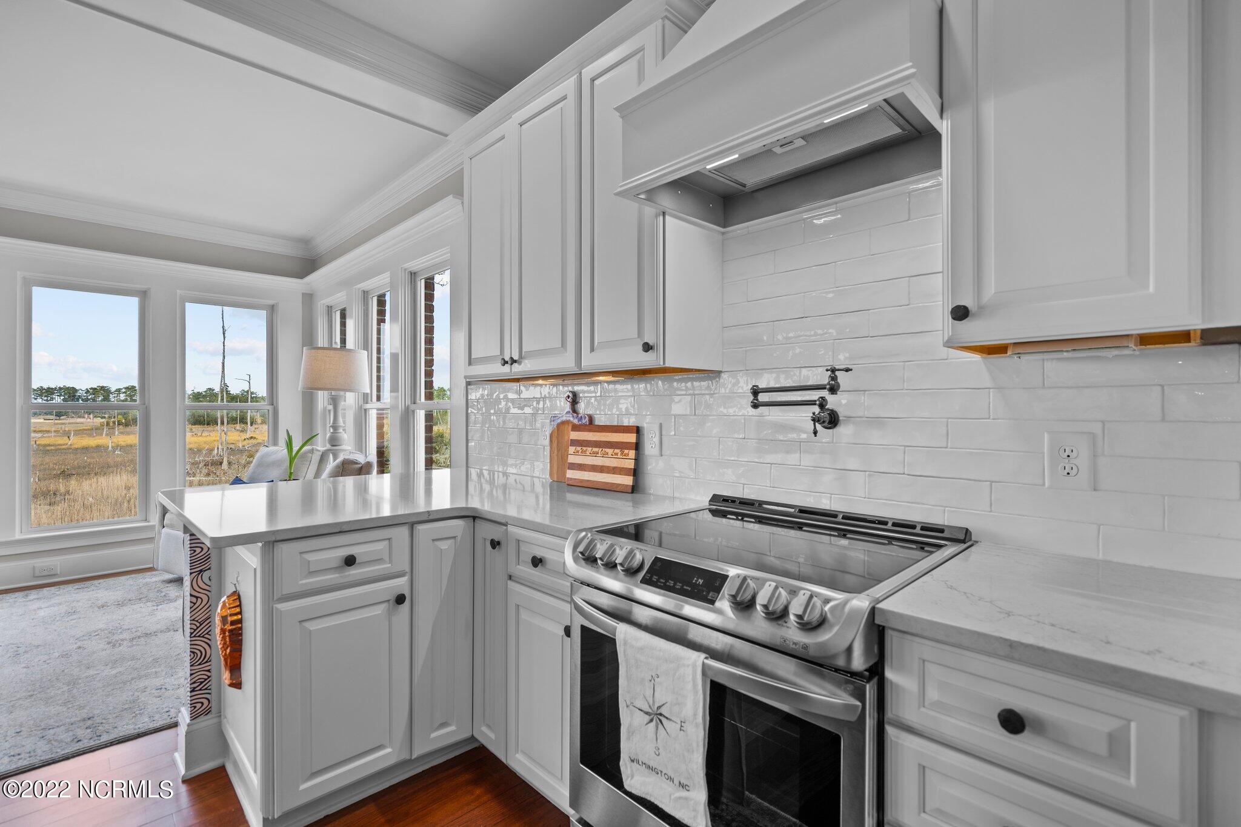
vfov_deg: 73.7
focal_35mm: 16
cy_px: 414
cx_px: 620
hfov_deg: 96.7
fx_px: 551
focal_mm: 16
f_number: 4
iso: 100
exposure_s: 1/10
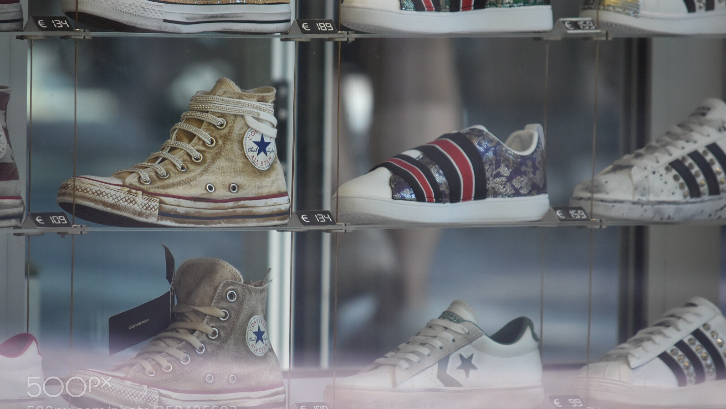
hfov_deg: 5.3
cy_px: 204
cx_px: 363
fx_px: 7894
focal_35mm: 410
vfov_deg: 3.0
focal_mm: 260
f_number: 6.3
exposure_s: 1/640
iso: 800
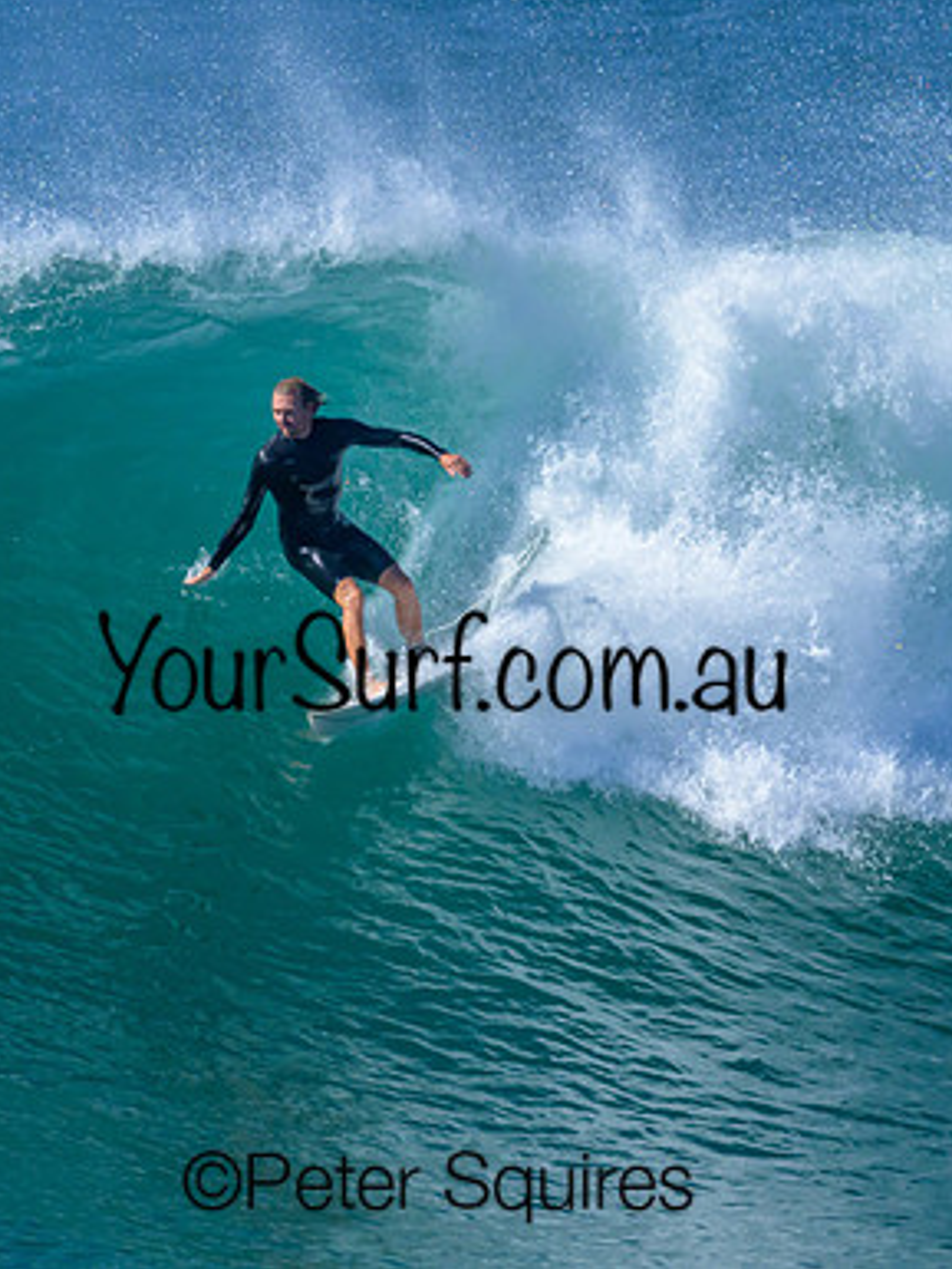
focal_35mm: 1623
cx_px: 438
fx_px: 59481
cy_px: 634
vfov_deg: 1.2
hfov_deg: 0.9
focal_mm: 1120
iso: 1600
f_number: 9
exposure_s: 1/6400
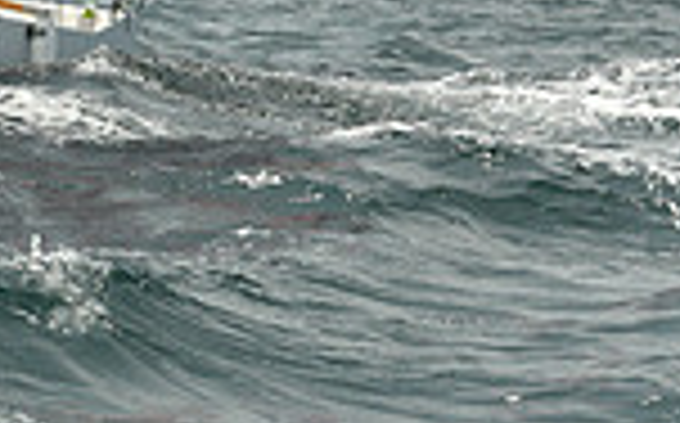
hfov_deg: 5.8
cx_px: -151
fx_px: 6683
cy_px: -873
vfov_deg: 3.5
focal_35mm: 361
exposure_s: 1/1250
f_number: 10
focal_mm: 92
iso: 320
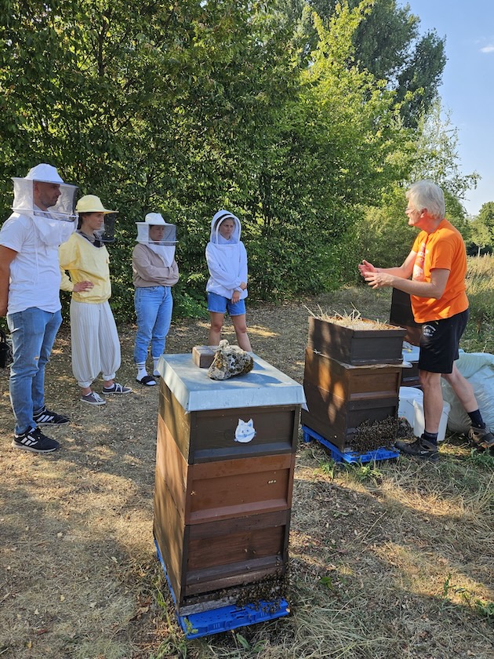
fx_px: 438
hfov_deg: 58.9
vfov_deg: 73.9
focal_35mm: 23
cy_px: 330
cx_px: 247
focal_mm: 5.4
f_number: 1.8
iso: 25
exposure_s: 1/443
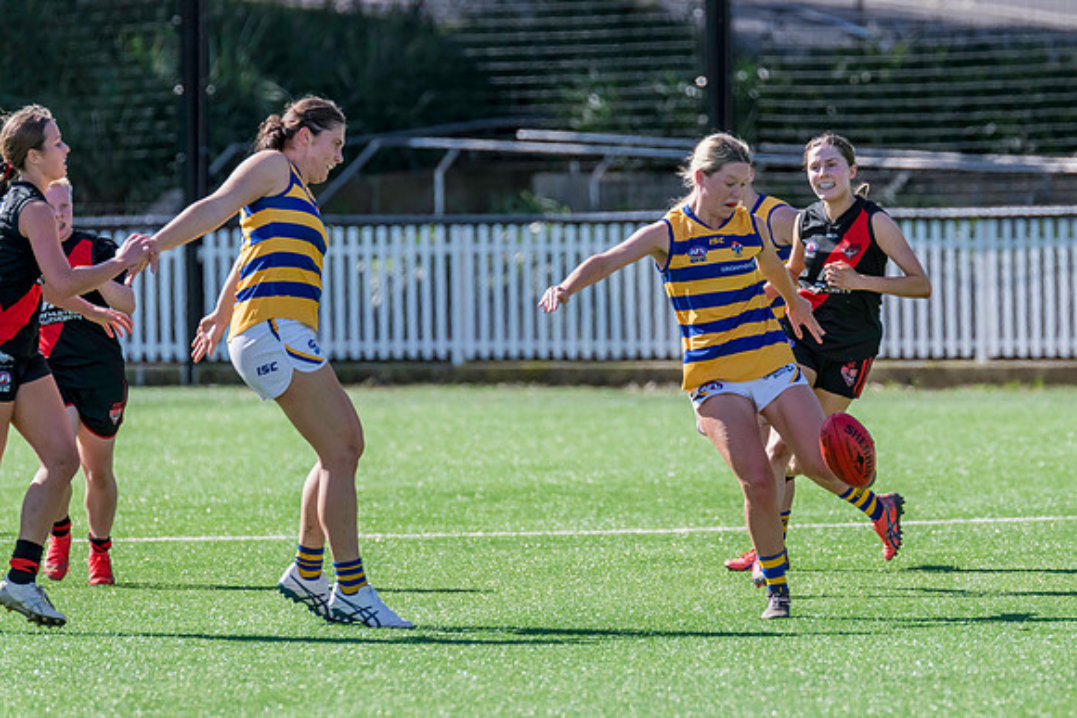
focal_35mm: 513
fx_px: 15352
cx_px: 642
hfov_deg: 4.0
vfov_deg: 2.7
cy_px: 330
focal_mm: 420
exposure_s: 1/2000
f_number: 5.6
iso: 800
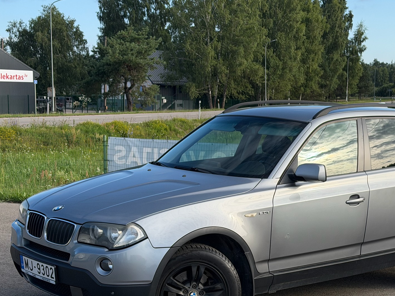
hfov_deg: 28.1
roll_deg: -0.6
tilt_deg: -7.1
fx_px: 787
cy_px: 186
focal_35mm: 69
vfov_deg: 21.3
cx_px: 245
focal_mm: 6.76
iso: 64
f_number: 1.78
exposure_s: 1/3226
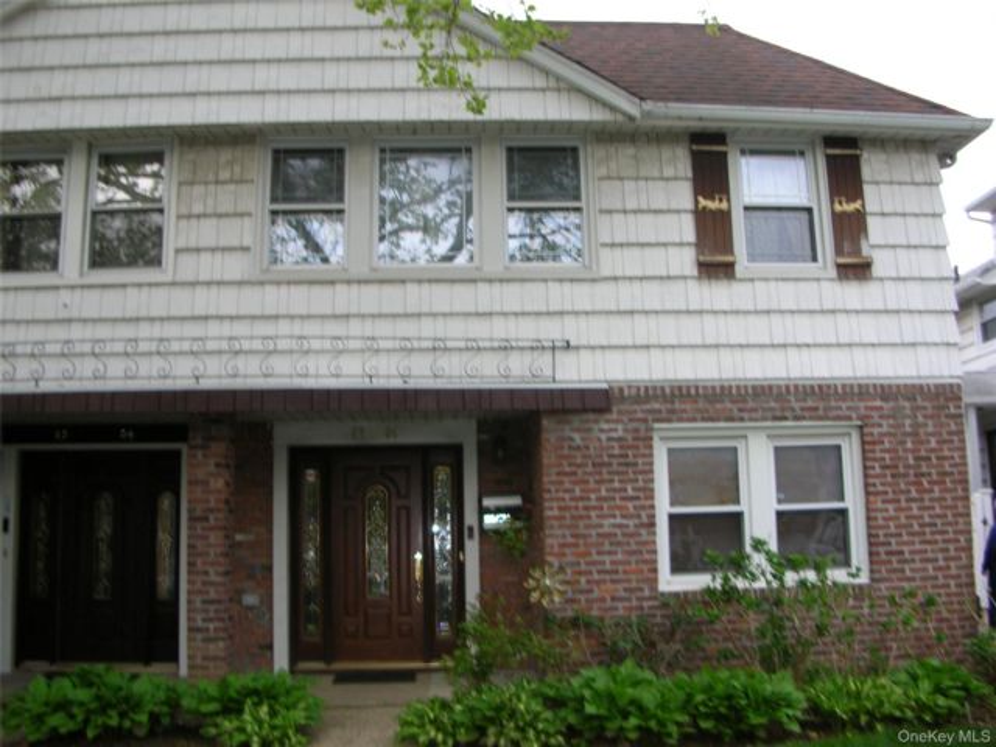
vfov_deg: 40.7
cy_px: 374
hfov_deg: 52.6
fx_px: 1007
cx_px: 498
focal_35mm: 35
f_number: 2.8
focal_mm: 5.8
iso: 50
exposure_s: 1/30
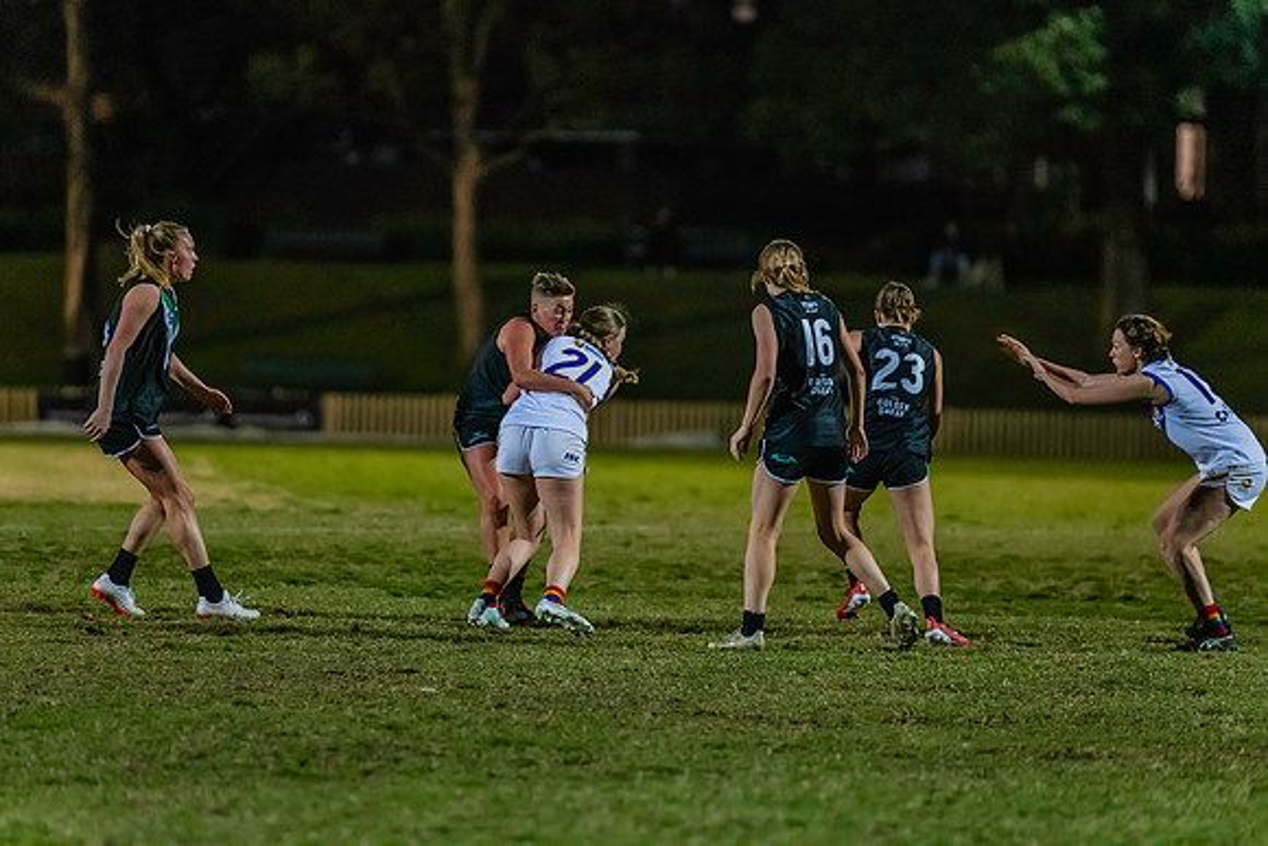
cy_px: 404
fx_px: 8828
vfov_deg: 5.5
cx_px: 606
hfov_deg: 8.2
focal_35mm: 251
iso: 10000
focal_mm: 240
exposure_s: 1/1000
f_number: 2.8
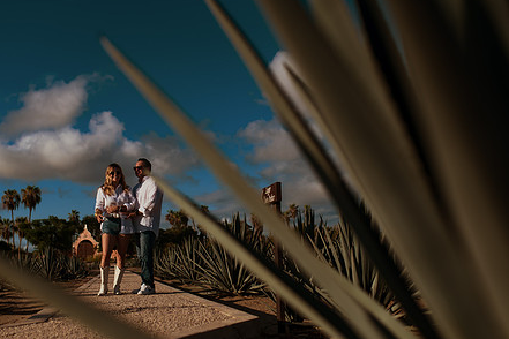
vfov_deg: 29.2
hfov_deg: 42.7
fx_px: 650
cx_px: 222
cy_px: 150
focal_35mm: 46
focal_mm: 35
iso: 64
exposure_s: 1/5000
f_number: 2.2
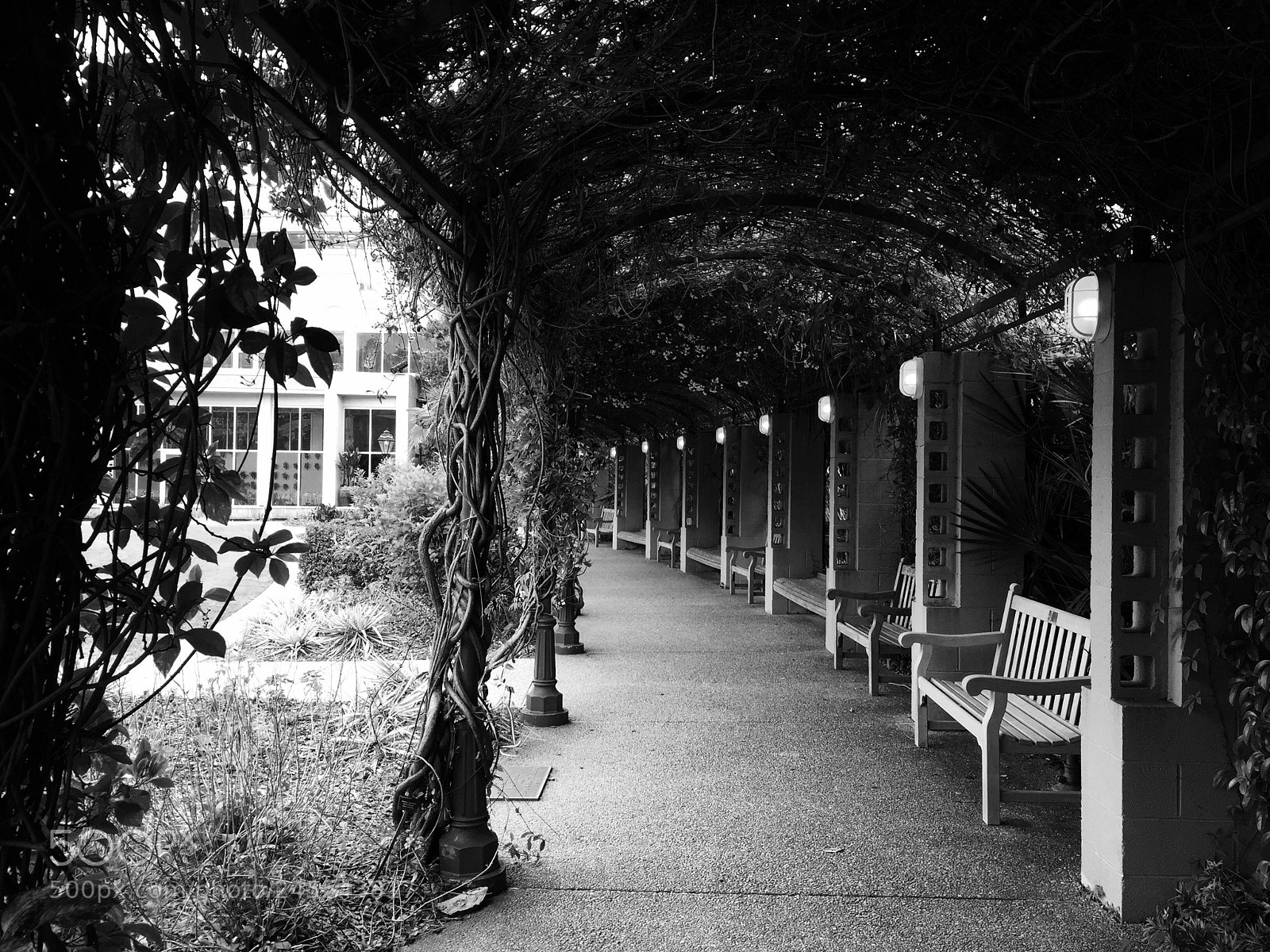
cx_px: 635
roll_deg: -0.5
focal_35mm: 29
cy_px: 476
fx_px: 1064
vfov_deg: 48.2
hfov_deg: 61.7
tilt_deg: +0.2
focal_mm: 4.15
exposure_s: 1/120
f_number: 2.2
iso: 50
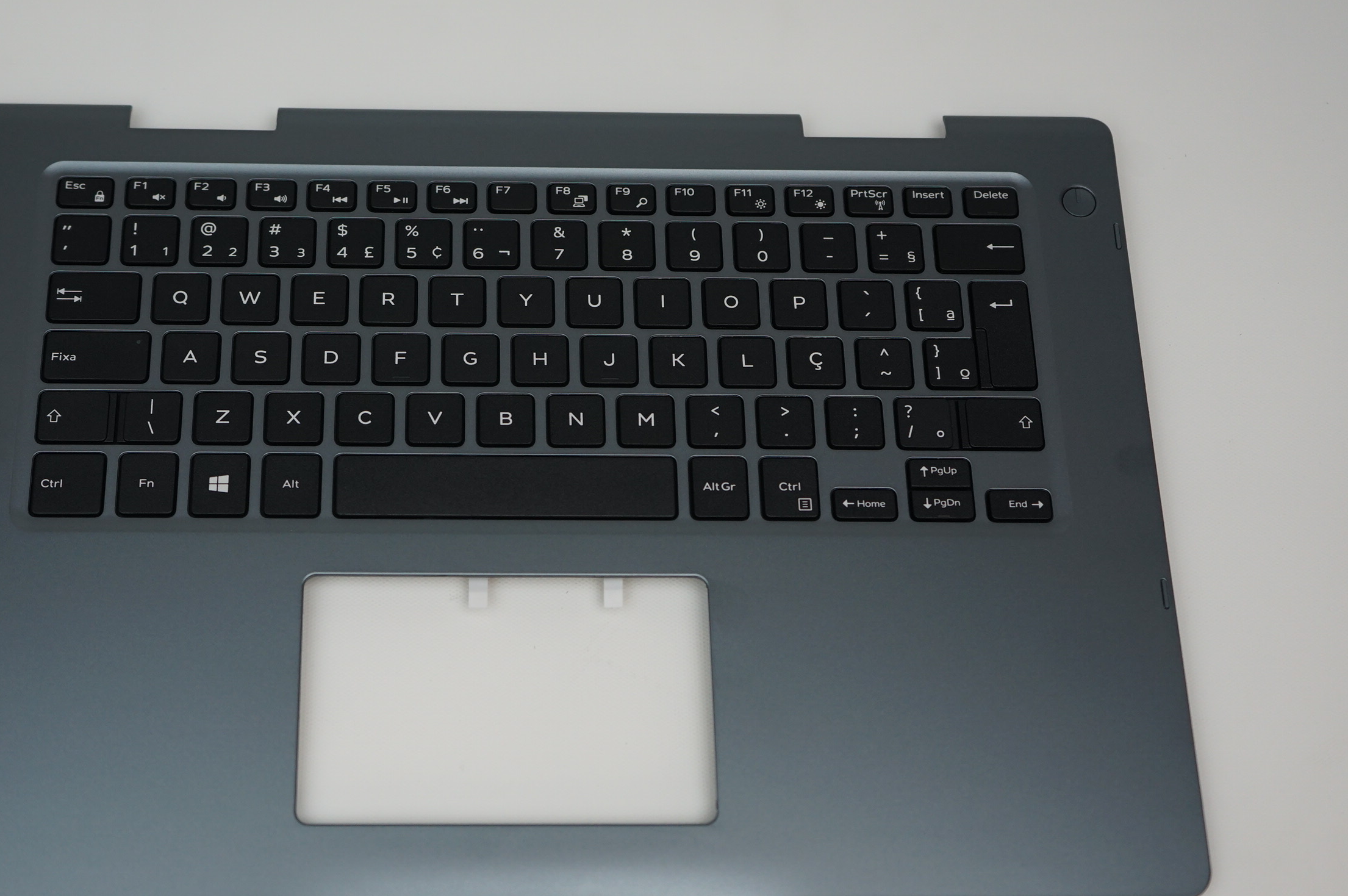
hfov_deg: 40.2
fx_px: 1833
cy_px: 506
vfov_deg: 27.4
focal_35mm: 49
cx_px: 531
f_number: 4
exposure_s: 1/160
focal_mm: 36
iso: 640
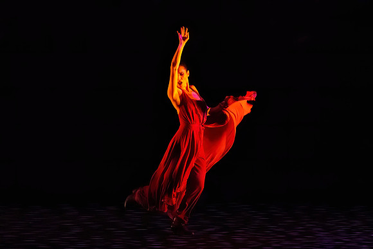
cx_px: 192
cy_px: 159
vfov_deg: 3.8
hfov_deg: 5.6
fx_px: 3791
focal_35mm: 366
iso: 25600
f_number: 7.1
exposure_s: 1/400
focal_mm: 285
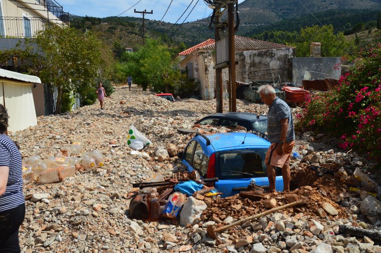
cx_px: 190
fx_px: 349
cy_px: 126
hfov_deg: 57.3
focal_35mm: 33
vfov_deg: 39.9
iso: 250
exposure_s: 1/500
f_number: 11
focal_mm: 22
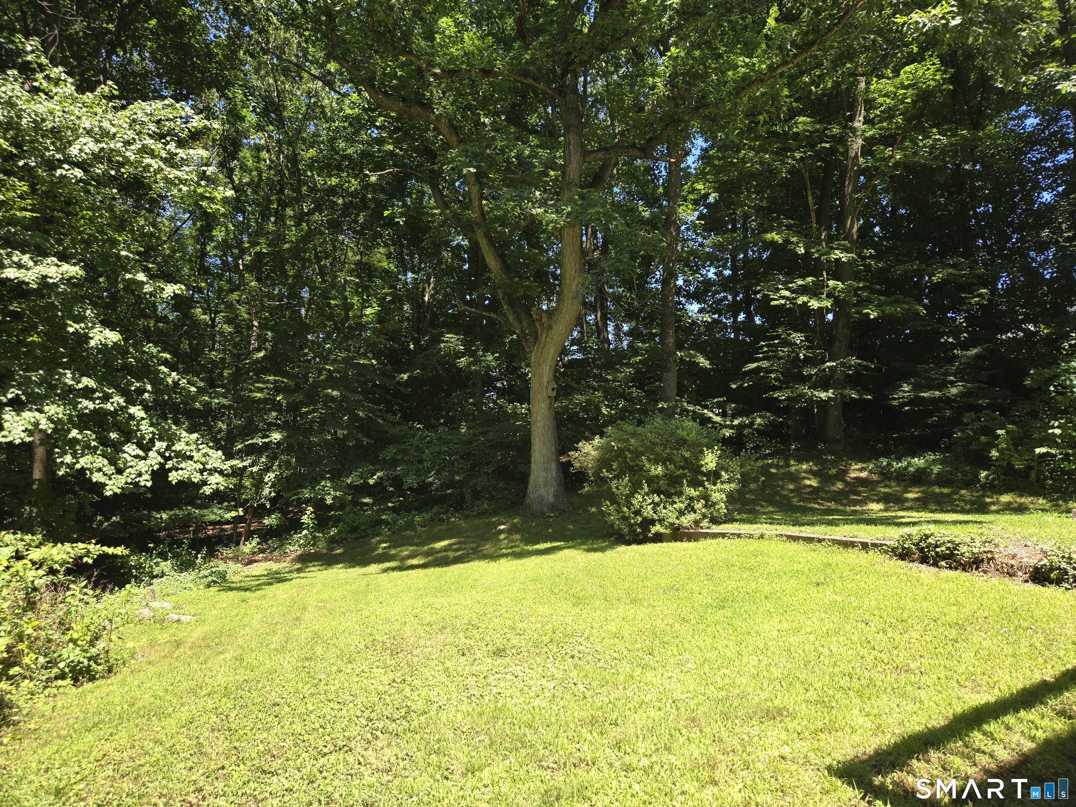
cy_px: 404
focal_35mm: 23
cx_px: 538
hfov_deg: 73.9
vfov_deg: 58.9
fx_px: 715
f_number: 1.8
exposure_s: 1/362
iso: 25
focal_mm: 5.4
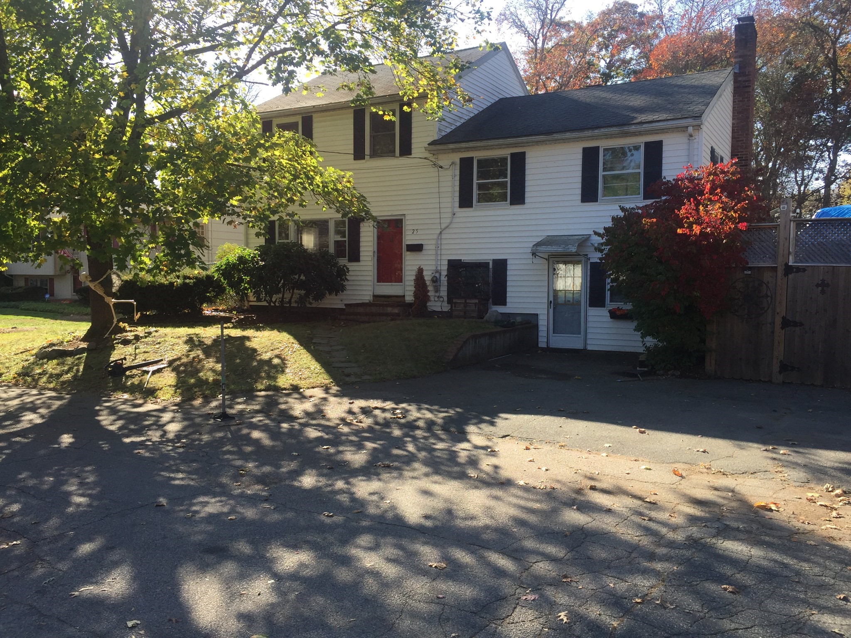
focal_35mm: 29
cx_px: 426
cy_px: 319
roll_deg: -0.1
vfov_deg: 48.2
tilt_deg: -2.9
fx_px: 713
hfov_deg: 61.7
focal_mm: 4.15
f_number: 2.2
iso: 32
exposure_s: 1/494
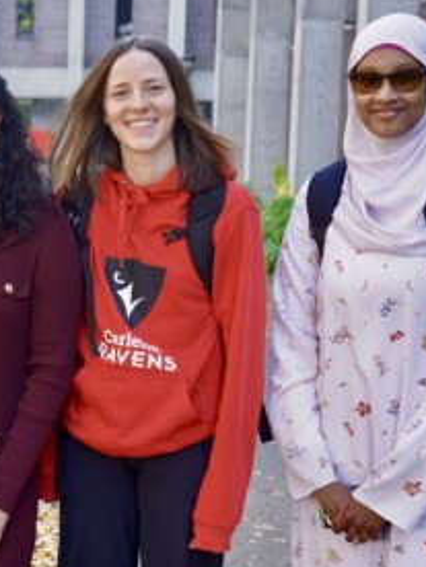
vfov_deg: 27.4
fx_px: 1165
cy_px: 296
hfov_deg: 19.9
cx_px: -23
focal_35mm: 71
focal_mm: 34
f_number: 4
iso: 800
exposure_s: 1/160
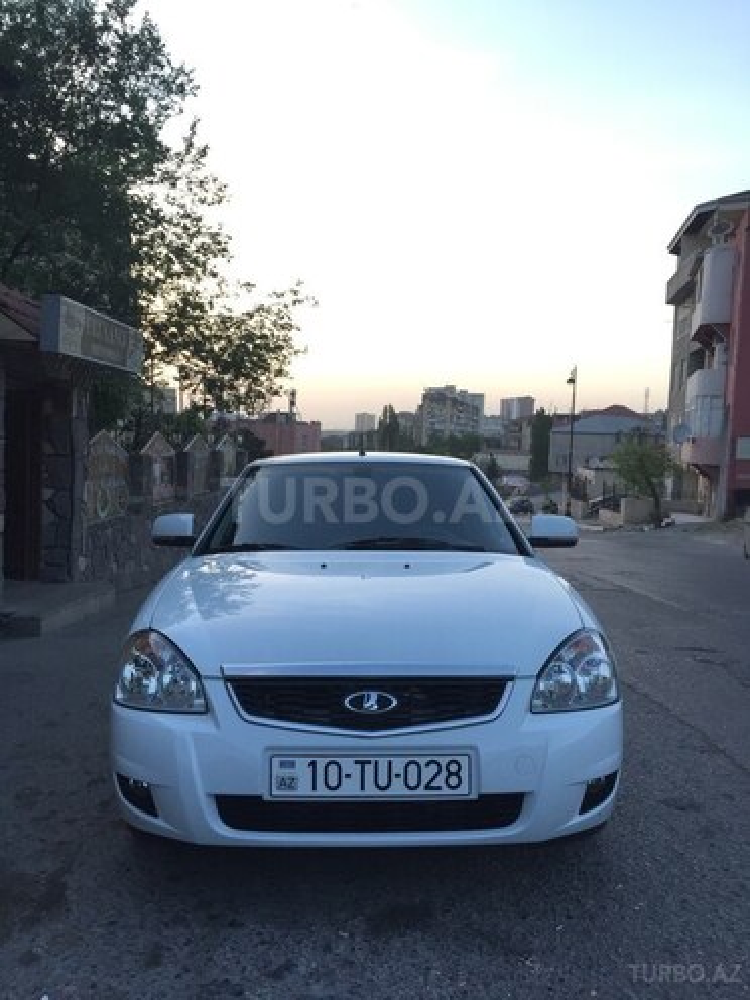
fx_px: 838
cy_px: 500
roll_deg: -3.0
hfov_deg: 48.2
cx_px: 375
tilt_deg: -2.7
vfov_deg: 61.7
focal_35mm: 29
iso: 50
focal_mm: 4.15
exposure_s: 1/100
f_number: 2.2
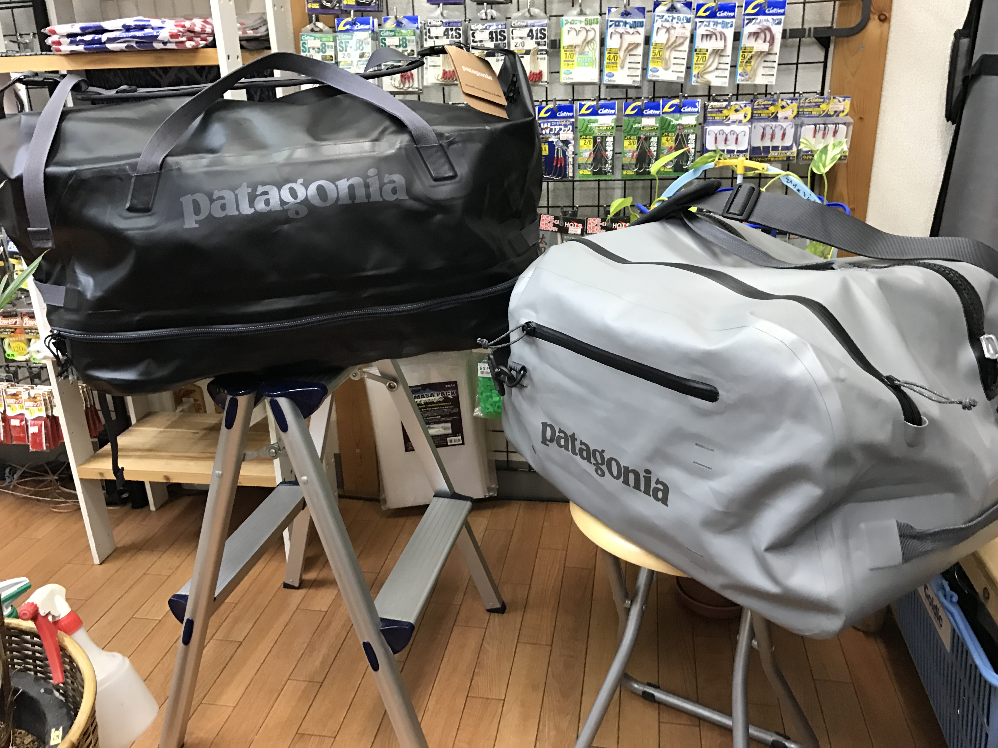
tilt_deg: -19.8
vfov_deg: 49.7
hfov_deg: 63.4
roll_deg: +3.2
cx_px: 499
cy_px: 374
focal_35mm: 28
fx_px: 807
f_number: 1.8
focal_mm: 3.99
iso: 80
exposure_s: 1/17
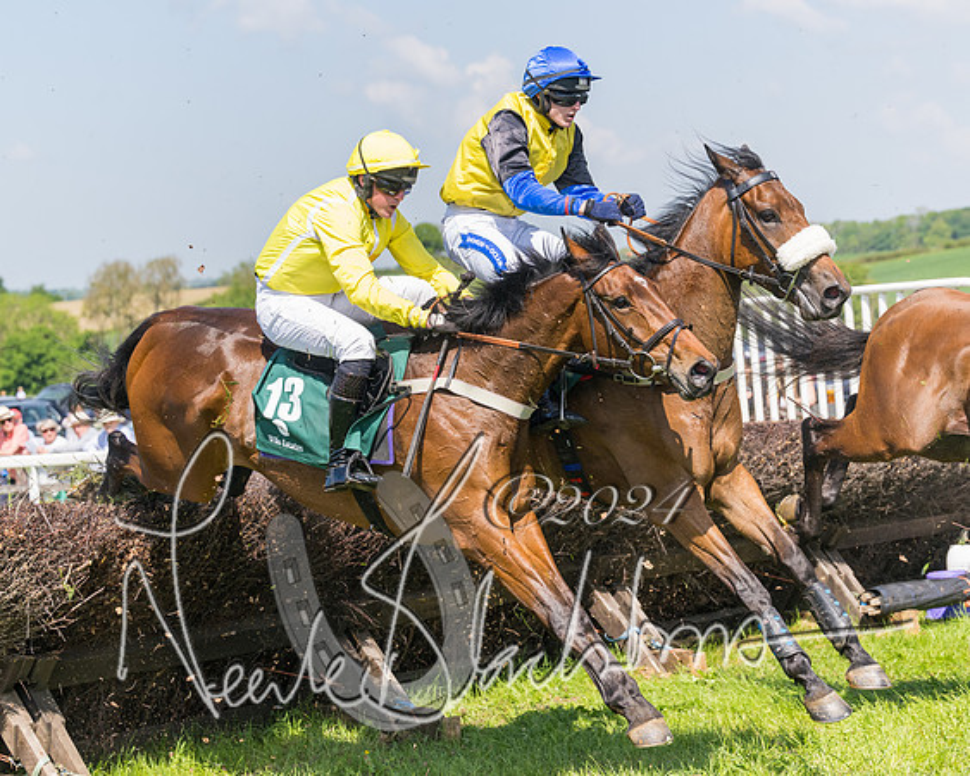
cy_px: 348
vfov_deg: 17.7
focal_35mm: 87
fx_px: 2495
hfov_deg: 22.0
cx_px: 450
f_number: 4
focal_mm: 70
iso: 400
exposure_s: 1/3200
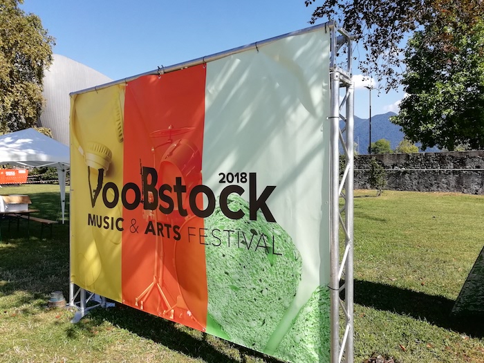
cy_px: 182
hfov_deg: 67.3
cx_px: 242
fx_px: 364
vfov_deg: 53.1
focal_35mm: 26
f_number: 2.2
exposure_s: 1/1094
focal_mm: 3.46
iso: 50
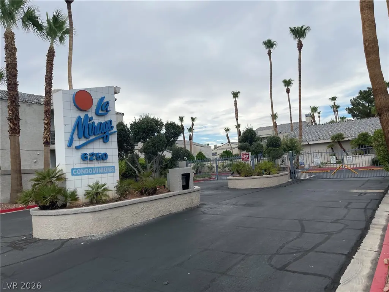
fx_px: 281
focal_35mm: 25
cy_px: 146
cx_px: 194
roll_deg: +4.2
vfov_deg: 54.9
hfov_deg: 69.4
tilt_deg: +4.3
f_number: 1.6
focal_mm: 5.1
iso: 32
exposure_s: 1/3165
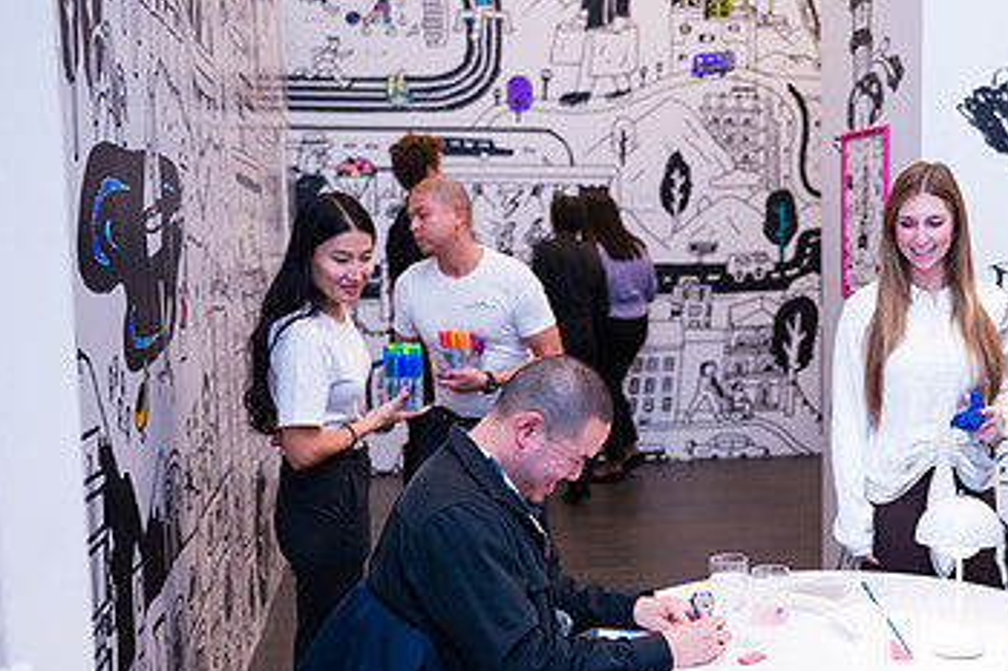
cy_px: 415
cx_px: 780
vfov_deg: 25.4
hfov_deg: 36.5
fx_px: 1483
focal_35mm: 53
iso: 1600
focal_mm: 32
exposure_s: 1/200
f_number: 3.2
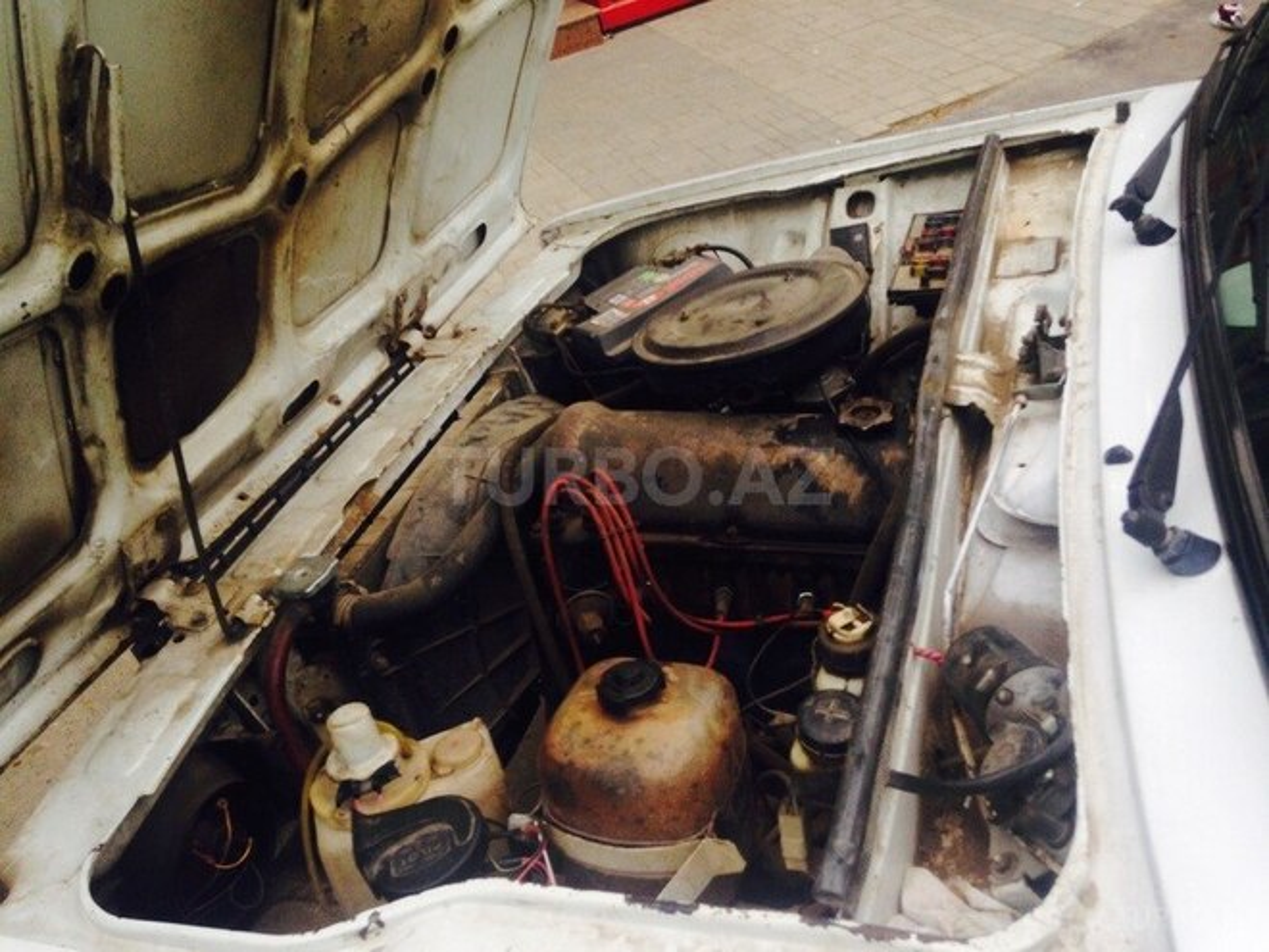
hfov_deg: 55.4
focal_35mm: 33
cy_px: 476
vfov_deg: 42.9
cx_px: 634
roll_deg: +13.3
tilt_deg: -29.3
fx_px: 1210
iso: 50
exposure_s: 1/40
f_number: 2.4
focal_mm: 4.12
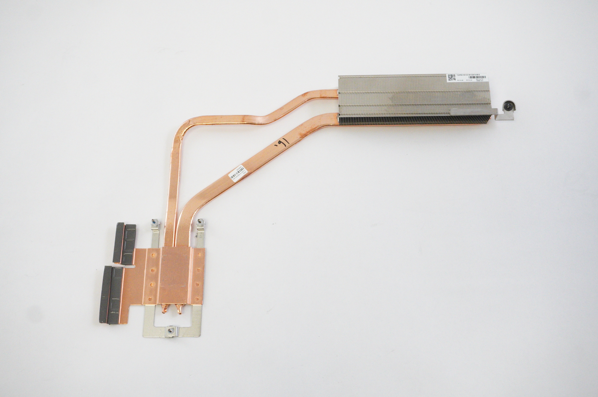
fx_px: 622
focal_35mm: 38
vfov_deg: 35.4
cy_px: 198
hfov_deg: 51.3
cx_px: 299
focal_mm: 25
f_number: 5.6
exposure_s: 1/320
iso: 5000
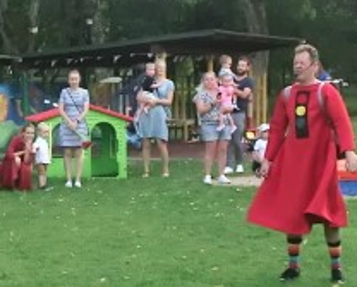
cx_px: 36
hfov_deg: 15.1
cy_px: 158
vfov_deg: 12.3
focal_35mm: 126
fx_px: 1333
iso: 800
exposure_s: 1/30
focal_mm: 7.38
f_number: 10.3
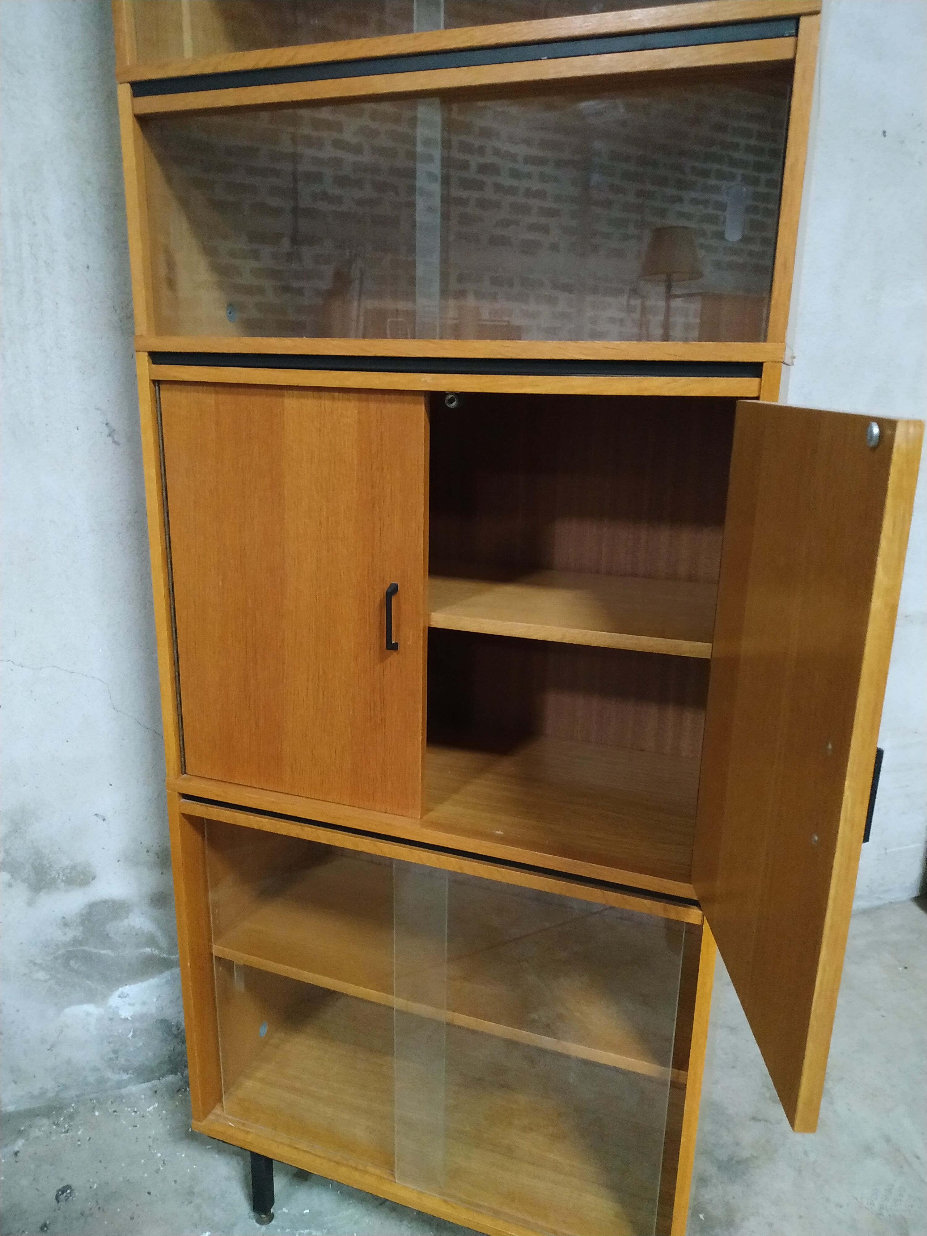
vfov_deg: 71.6
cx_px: 464
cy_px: 618
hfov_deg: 56.8
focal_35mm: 24
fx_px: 857
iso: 2000
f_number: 1.9
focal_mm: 3.94
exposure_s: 1/17
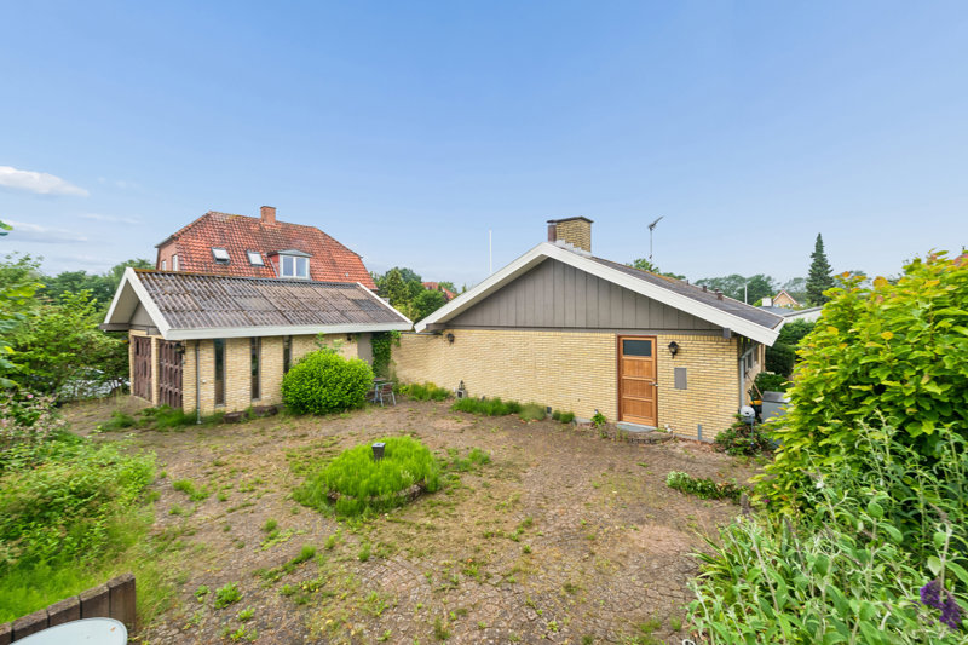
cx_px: 484
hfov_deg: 104.3
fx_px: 376
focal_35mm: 14
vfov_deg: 81.2
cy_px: 322
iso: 200
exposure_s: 1/40
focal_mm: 14
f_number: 10
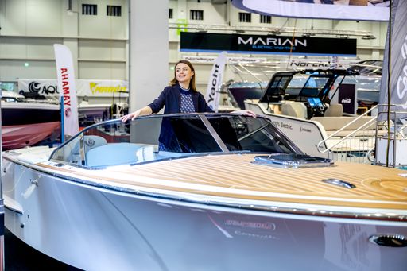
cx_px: 204
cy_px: 136
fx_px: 576
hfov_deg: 38.9
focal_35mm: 51
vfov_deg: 26.5
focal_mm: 51
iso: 640
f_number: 2.8
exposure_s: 1/200
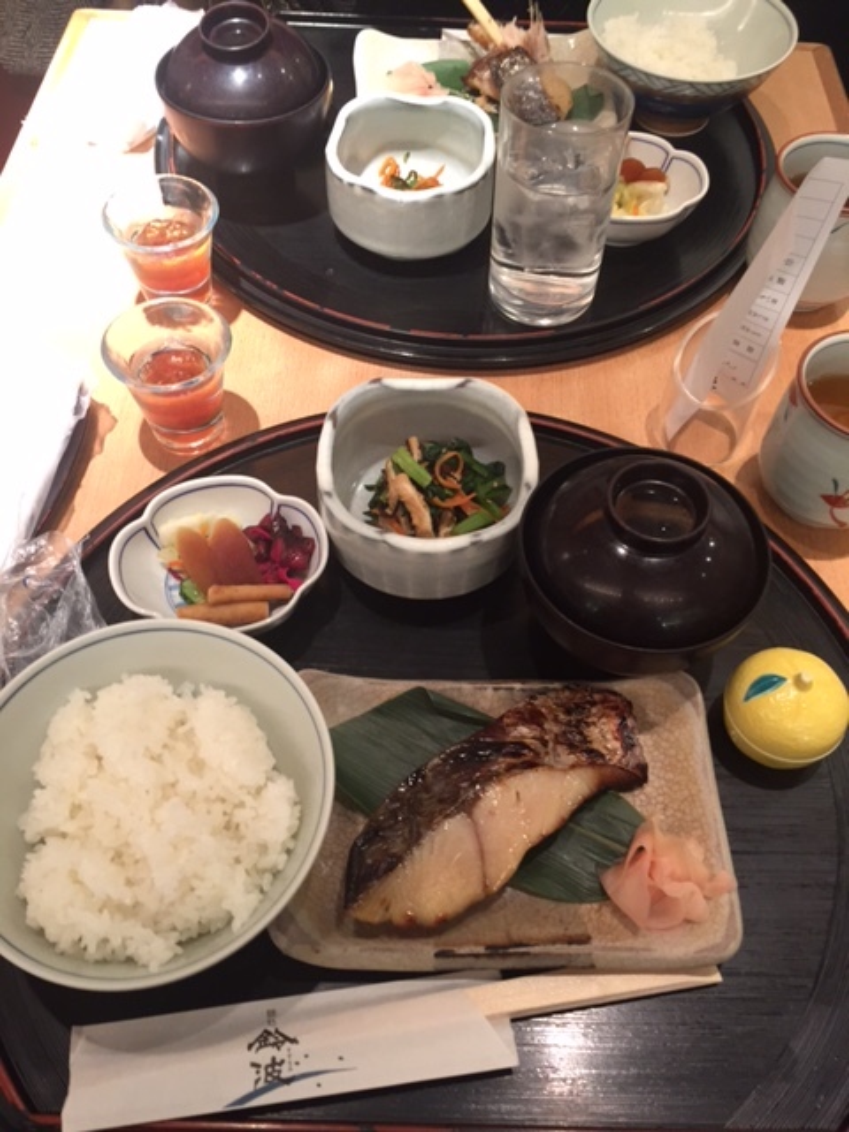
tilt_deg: -59.1
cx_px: 424
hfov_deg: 48.2
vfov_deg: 61.7
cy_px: 566
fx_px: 948
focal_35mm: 29
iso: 200
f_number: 2.2
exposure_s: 1/30
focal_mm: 4.15
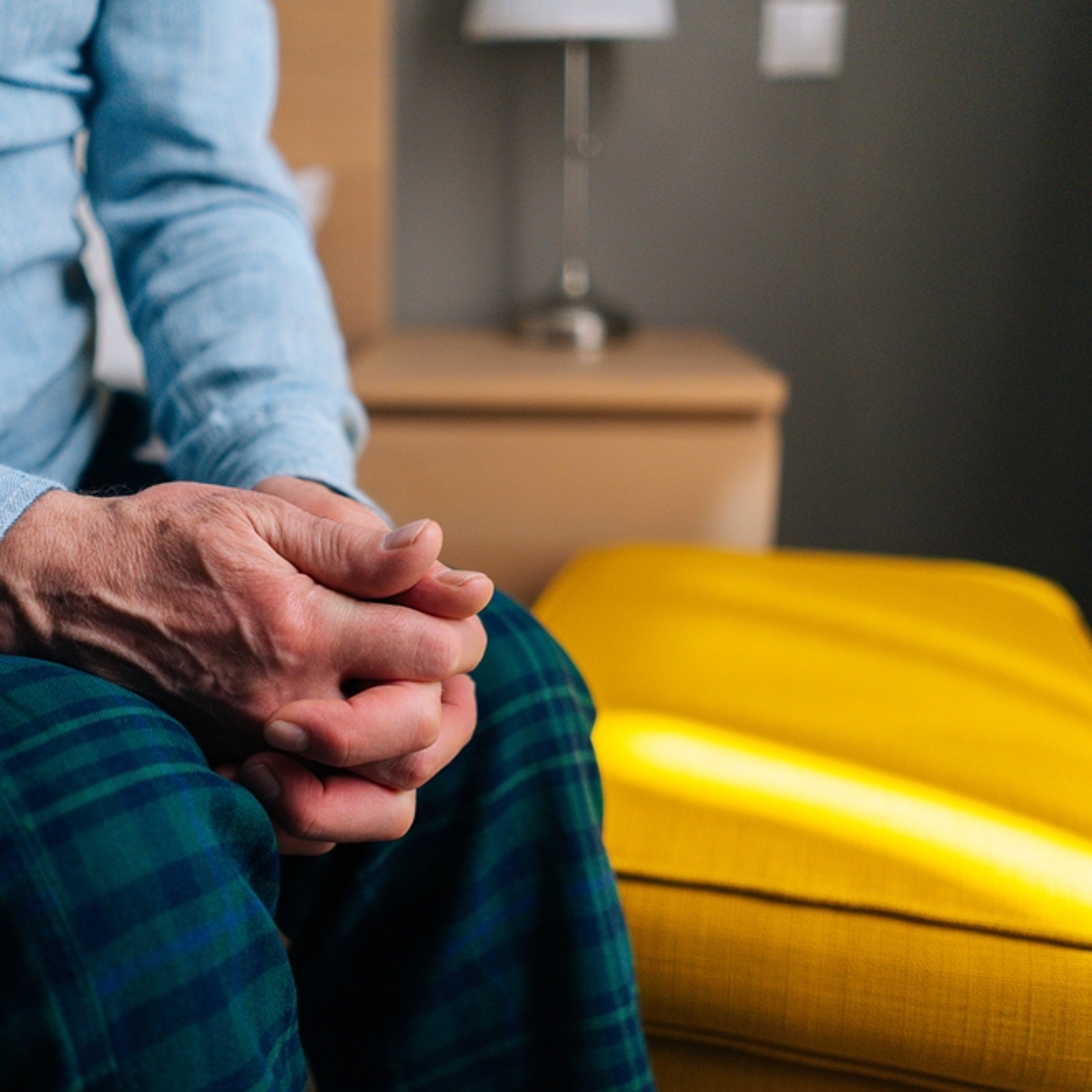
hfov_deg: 45.5
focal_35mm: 36
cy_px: 543
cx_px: 380
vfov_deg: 46.0
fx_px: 1285
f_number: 2
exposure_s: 1/100
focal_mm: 28
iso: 1250
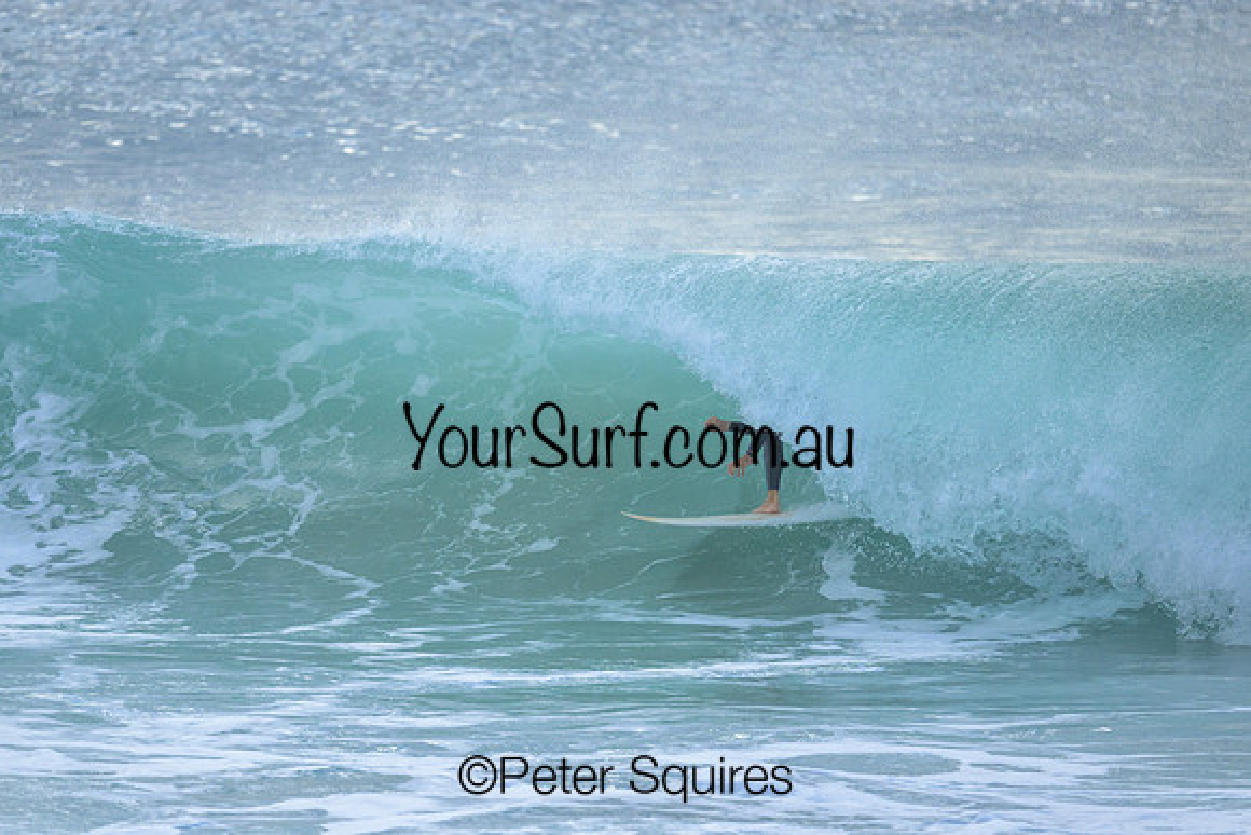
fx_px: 27805
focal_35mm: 800
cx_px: 626
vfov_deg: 1.7
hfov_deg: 2.6
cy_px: 418
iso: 1100
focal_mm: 800
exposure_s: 1/2500
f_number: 6.3
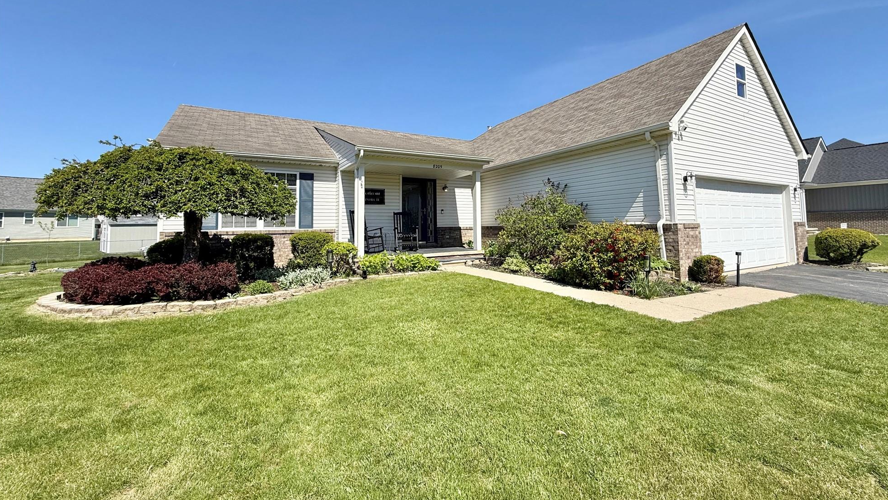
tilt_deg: +4.3
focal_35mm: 16
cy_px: 203
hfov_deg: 99.3
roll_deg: +0.9
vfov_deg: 66.5
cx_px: 464
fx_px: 377
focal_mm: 2.22
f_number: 2.2
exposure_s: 1/2024
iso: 50
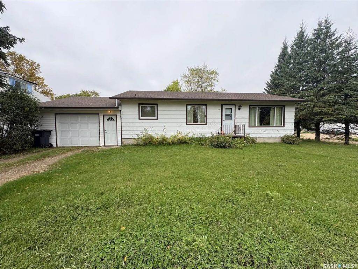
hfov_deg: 102.1
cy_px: 134
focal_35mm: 14
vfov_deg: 85.7
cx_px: 179
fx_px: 145
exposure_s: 1/944
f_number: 2.2
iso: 40
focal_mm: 2.22
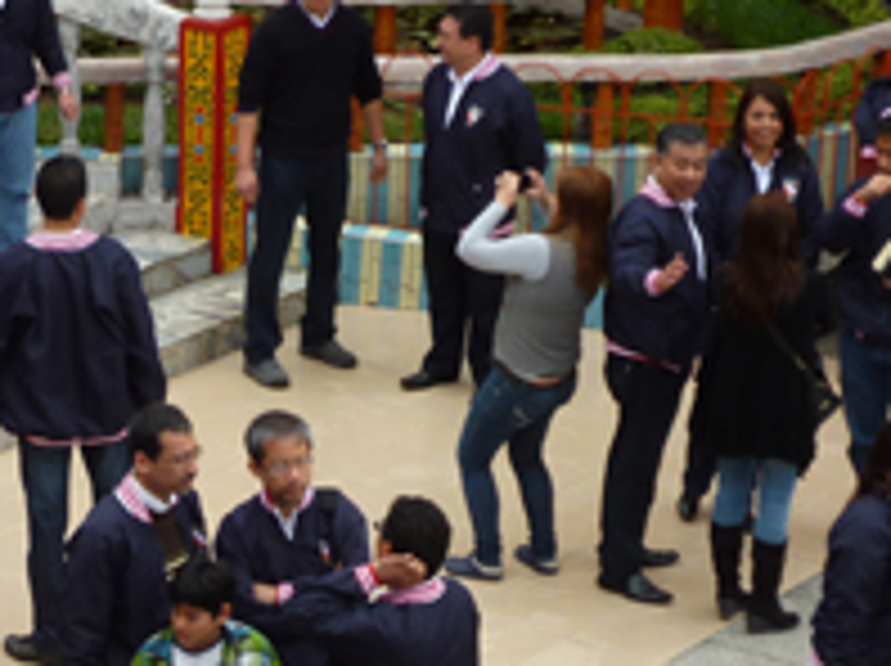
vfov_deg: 9.6
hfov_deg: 12.8
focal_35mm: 153
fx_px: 3933
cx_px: 144
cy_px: 655
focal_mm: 10
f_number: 4.4
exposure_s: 1/200
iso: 100
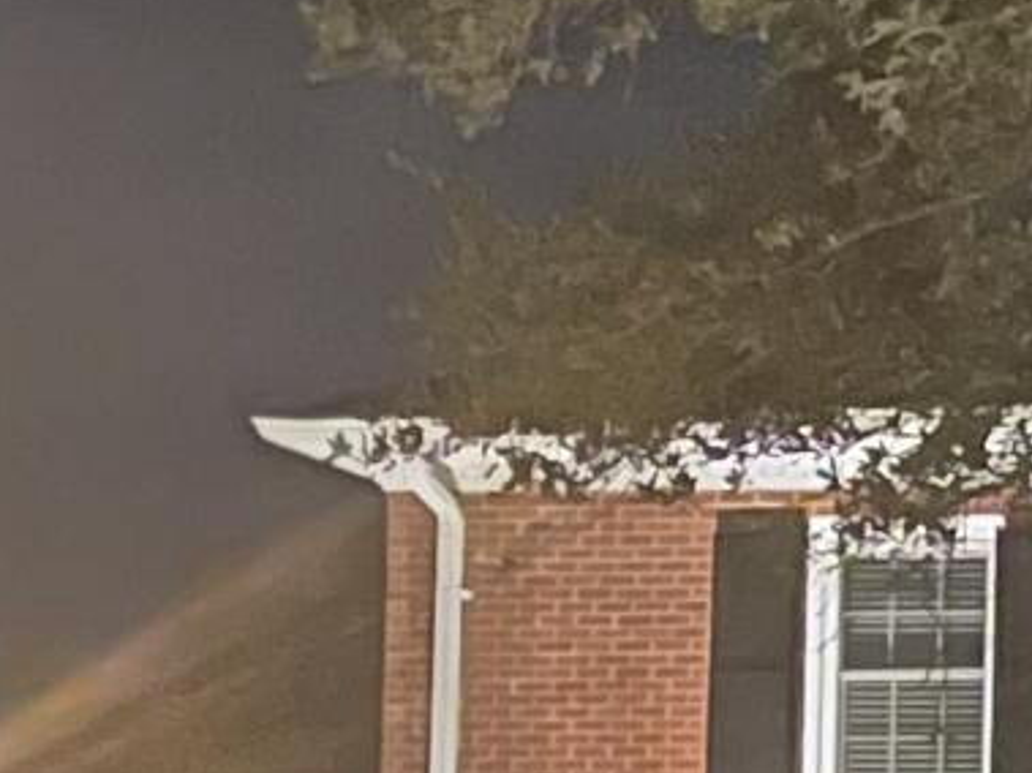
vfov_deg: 6.9
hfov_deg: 8.6
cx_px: 2636
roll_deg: -2.4
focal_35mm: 206
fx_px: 6139
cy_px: 1780
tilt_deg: -0.1
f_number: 1.6
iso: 1250
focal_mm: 5.1
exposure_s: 1/9
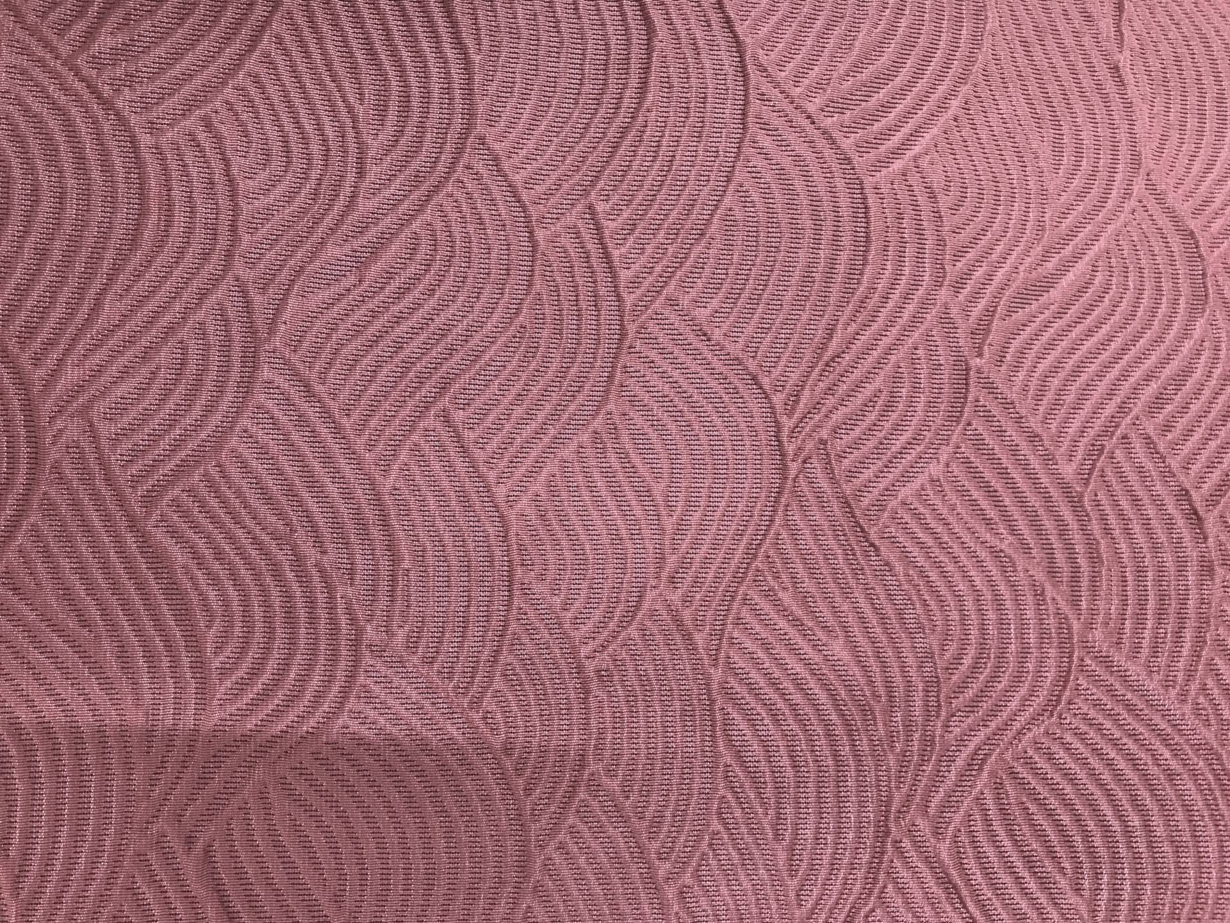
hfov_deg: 63.4
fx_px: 995
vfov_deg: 49.7
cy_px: 462
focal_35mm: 28
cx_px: 615
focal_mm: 3.99
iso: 40
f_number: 1.8
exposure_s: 1/15
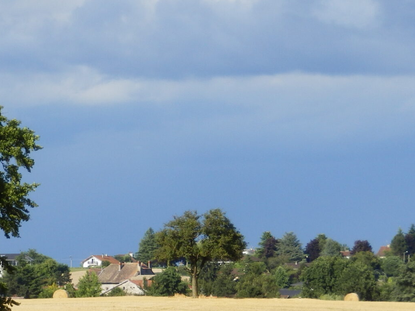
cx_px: -92
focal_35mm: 343
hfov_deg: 5.7
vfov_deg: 4.3
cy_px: 238
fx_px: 4111
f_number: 5.8
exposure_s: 1/320
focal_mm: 24.4
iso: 80
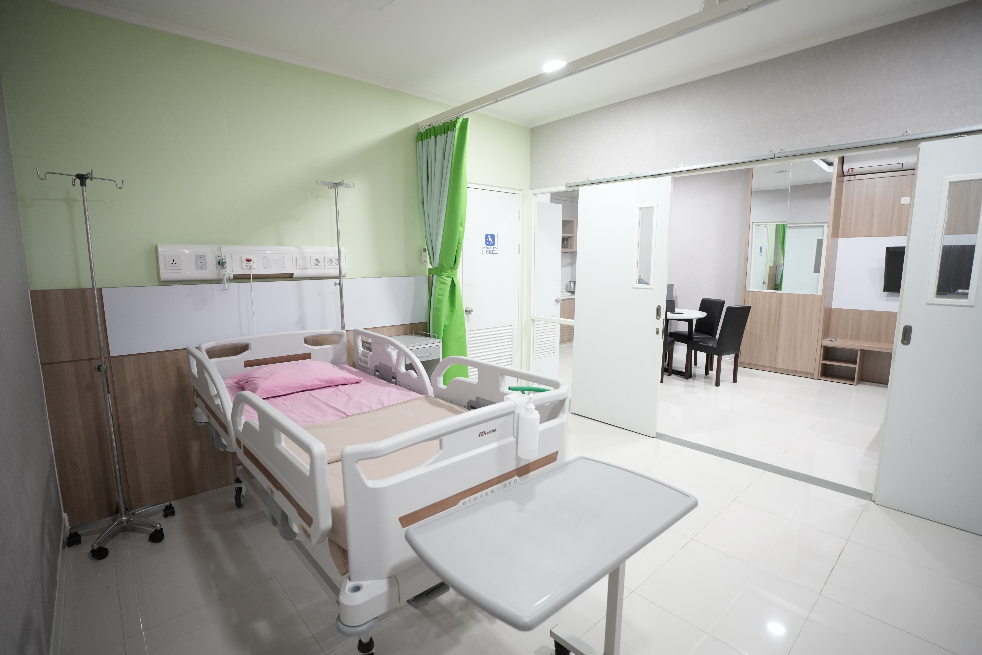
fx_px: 461
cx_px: 491
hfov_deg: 93.6
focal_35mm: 17
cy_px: 328
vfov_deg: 70.8
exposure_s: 1/125
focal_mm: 16.9
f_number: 2.8
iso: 1250
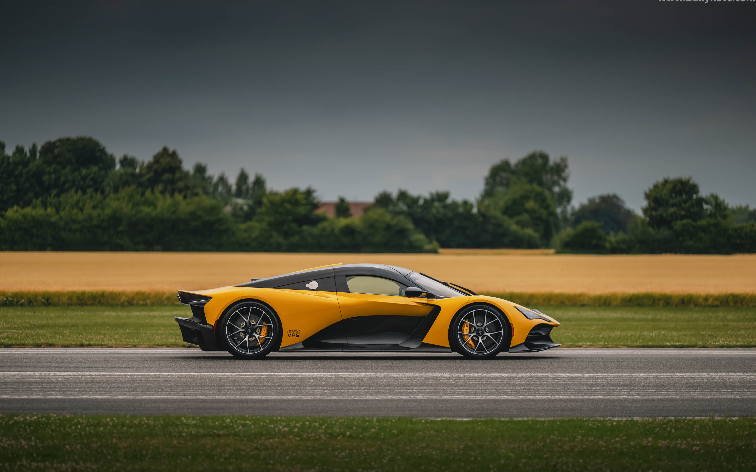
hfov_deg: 12.0
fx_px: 3585
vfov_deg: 7.5
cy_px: 244
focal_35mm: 174
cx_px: 378
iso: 160
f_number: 2.8
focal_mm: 170
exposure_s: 1/640
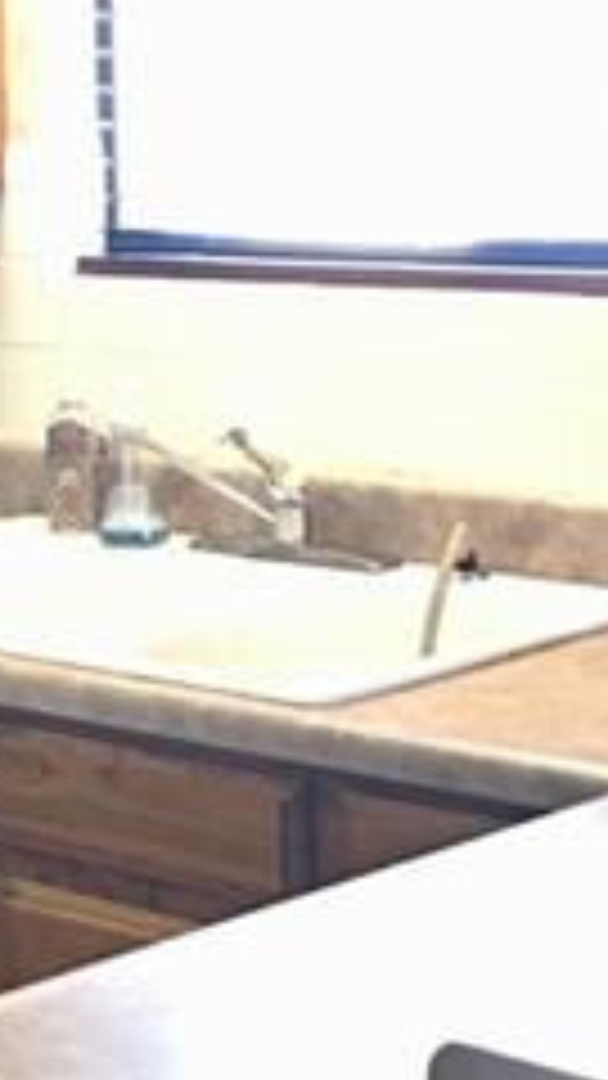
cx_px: -536
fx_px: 2895
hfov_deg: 11.1
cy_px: 378
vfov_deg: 21.1
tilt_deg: -5.0
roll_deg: +3.0
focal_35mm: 101
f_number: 2.2
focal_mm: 4.15
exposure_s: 1/4
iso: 64
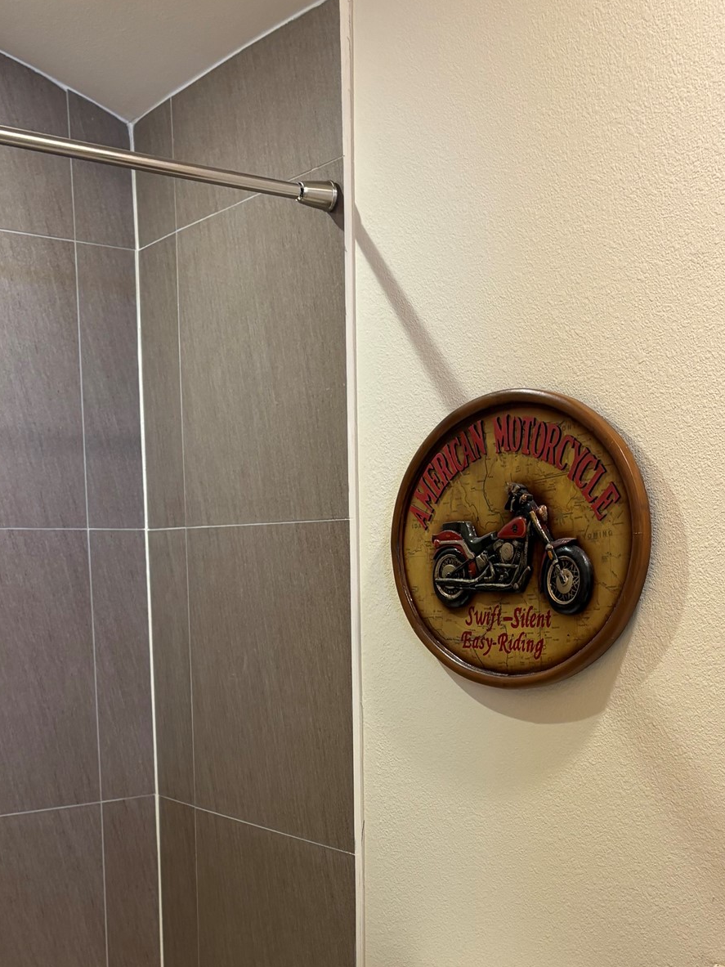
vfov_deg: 41.0
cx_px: 410
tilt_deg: -5.6
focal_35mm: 45
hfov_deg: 32.1
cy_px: 709
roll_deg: +1.1
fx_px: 1257
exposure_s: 1/60
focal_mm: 5.96
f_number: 1.6
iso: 125
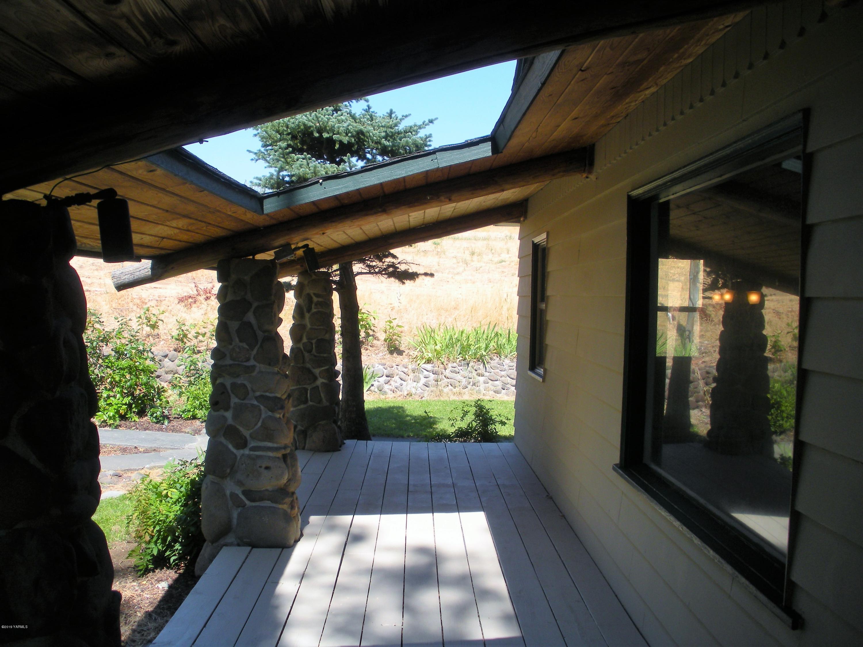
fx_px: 898
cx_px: 432
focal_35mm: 36
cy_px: 324
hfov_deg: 51.4
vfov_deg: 39.7
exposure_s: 1/330
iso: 64
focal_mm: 6.3
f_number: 3.5
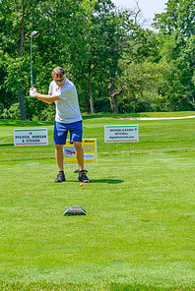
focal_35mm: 85
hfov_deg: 16.1
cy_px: 125
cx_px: 71
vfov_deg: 23.9
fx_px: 689
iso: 200
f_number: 5
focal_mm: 37.4
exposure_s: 1/500
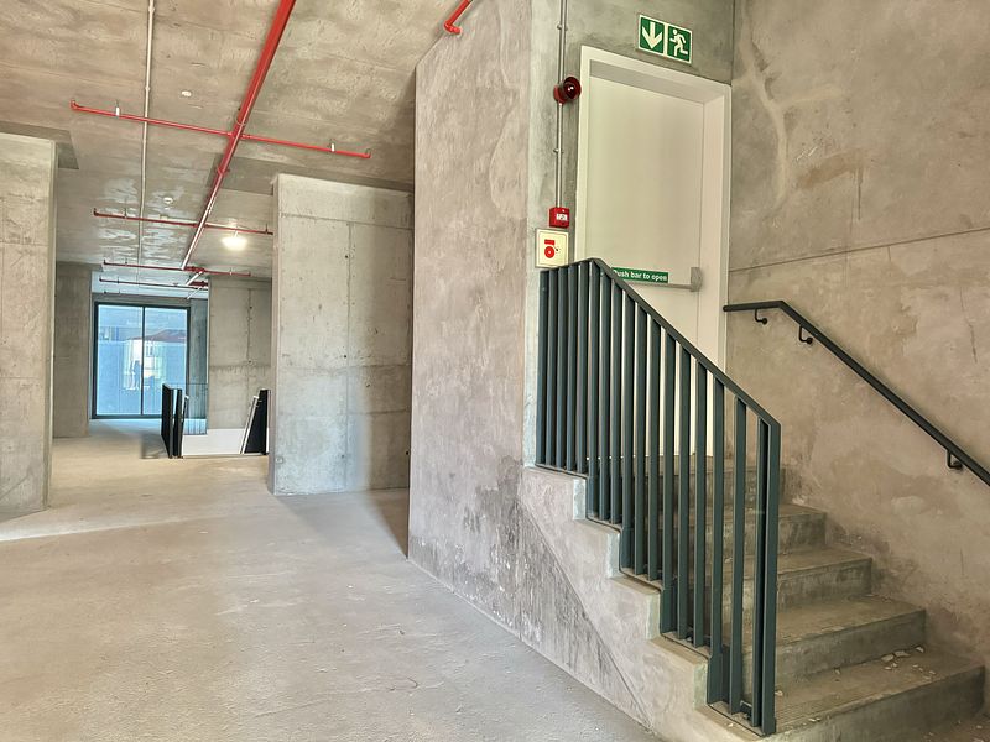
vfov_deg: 56.8
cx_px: 495
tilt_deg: +0.0
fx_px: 686
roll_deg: -1.3
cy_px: 371
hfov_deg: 71.6
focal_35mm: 24
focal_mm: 6.76
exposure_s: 1/50
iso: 640
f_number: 1.78
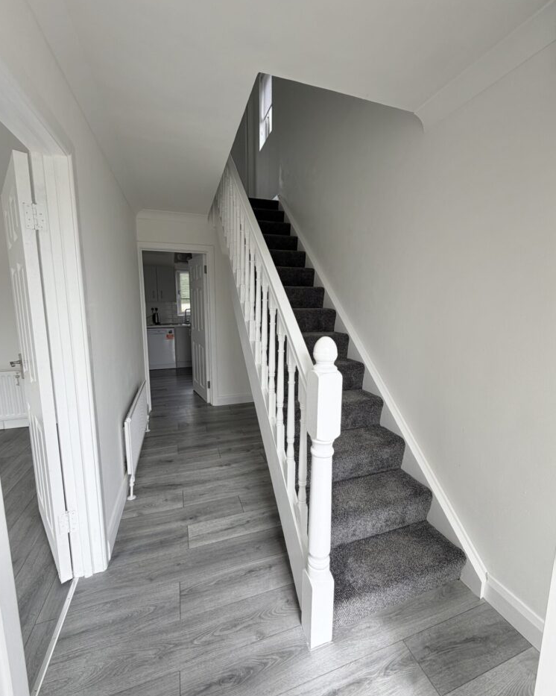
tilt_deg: -9.1
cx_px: 282
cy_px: 349
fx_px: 309
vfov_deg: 96.8
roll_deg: -1.2
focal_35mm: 15
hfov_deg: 84.0
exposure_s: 1/233
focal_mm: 2.22
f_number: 2.2
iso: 40
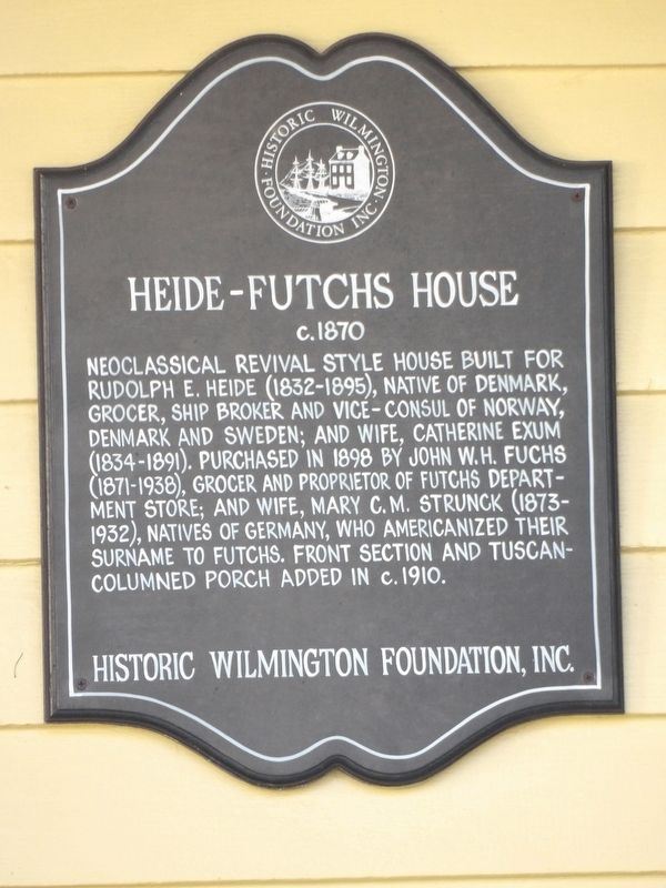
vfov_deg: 2.1
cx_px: 333
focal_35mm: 967
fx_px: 24806
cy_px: 444
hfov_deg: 1.5
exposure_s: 1/50
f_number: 5.3
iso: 406
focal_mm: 173.5
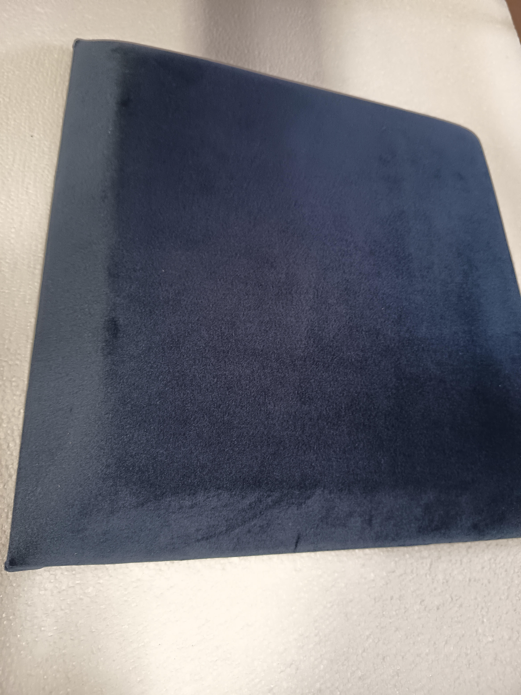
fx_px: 482
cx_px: 260
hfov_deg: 56.8
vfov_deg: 71.6
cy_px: 348
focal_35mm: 24
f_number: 1.7
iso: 1092
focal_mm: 5.27
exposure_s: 1/25
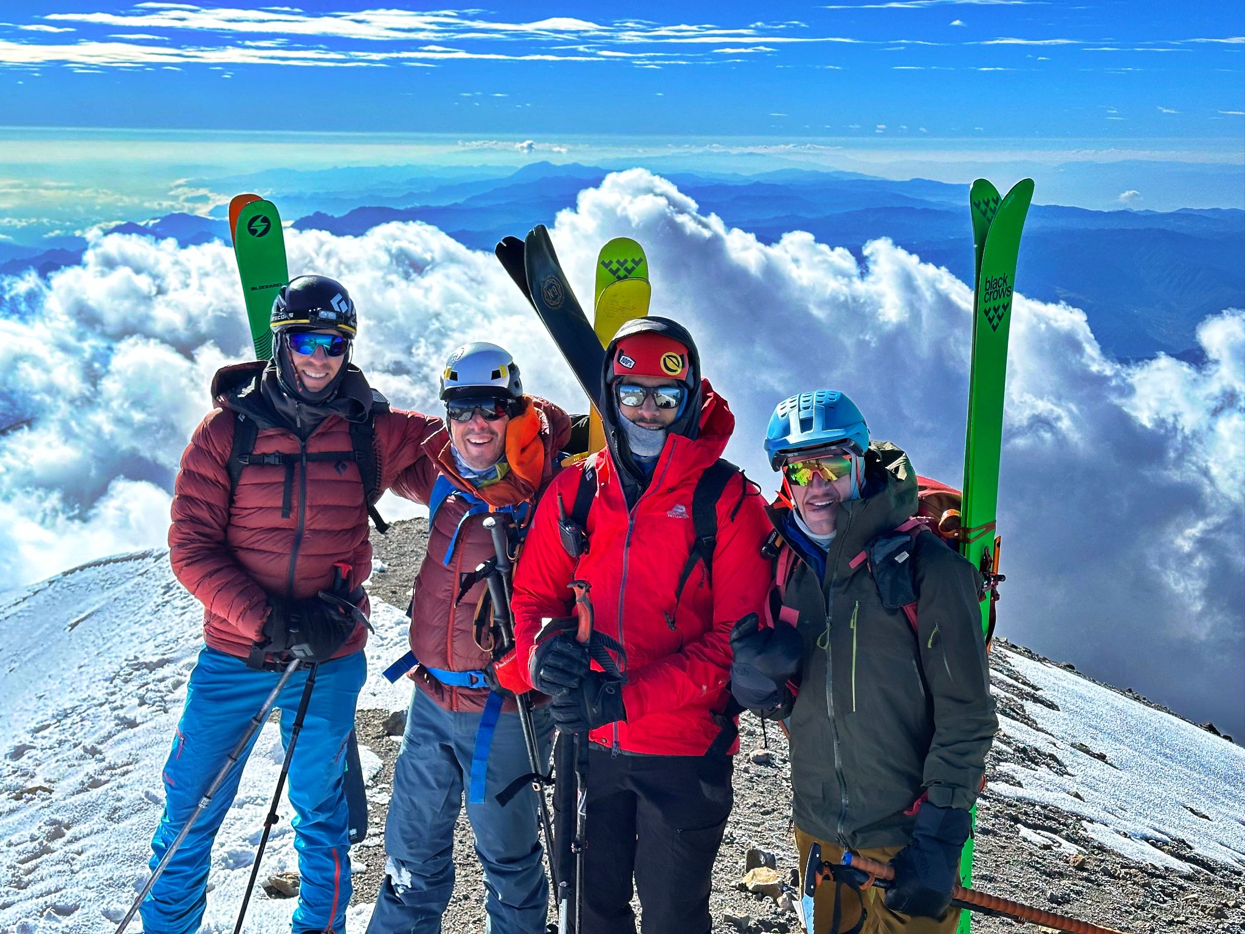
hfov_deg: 39.7
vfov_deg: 30.3
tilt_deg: -11.2
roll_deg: -0.2
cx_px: 622
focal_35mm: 48
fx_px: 1726
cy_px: 467
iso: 64
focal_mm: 6.86
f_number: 1.78
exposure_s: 1/4367
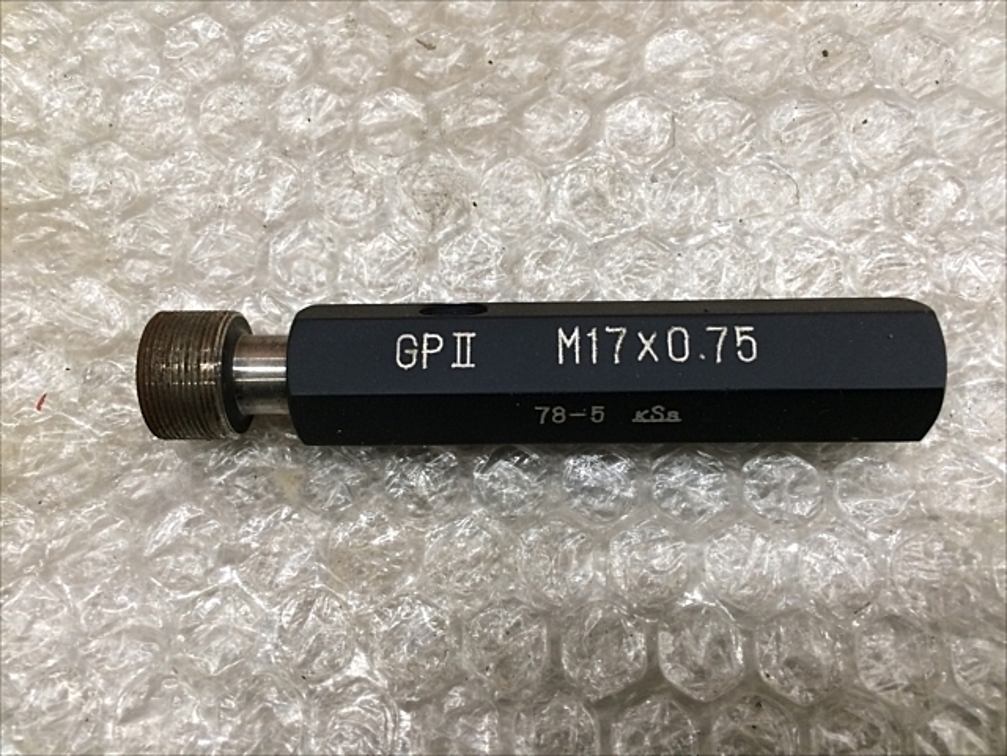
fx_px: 844
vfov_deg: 48.2
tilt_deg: -73.6
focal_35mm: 29
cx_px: 504
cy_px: 378
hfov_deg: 61.7
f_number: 2.2
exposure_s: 1/30
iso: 80
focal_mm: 4.15
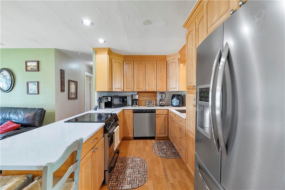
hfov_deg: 100.4
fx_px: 119
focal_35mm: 15
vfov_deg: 77.2
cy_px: 95
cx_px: 142
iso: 250
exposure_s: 1/50
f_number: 7.1
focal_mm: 10
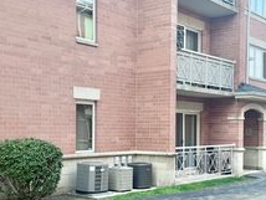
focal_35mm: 56
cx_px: 135
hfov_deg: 34.3
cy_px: 130
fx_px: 431
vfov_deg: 26.0
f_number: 1.78
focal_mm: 6.76
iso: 80
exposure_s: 1/171
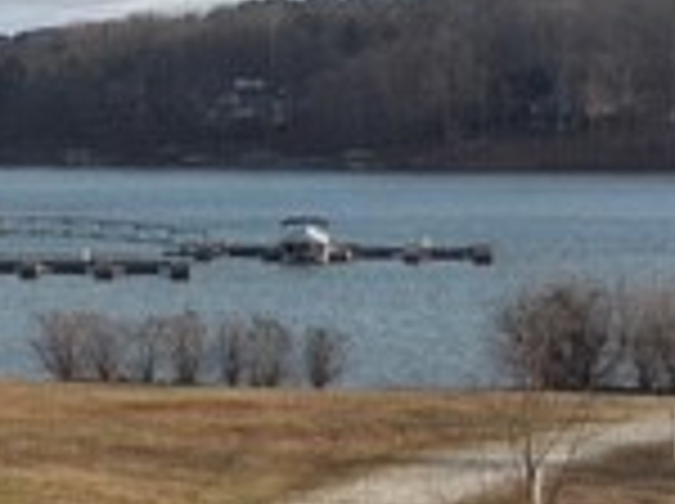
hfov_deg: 14.3
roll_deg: +1.0
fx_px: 2414
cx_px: -477
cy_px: 310
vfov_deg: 11.9
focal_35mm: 124
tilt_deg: -2.0
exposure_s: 1/855
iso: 25
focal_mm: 4.15
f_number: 2.2
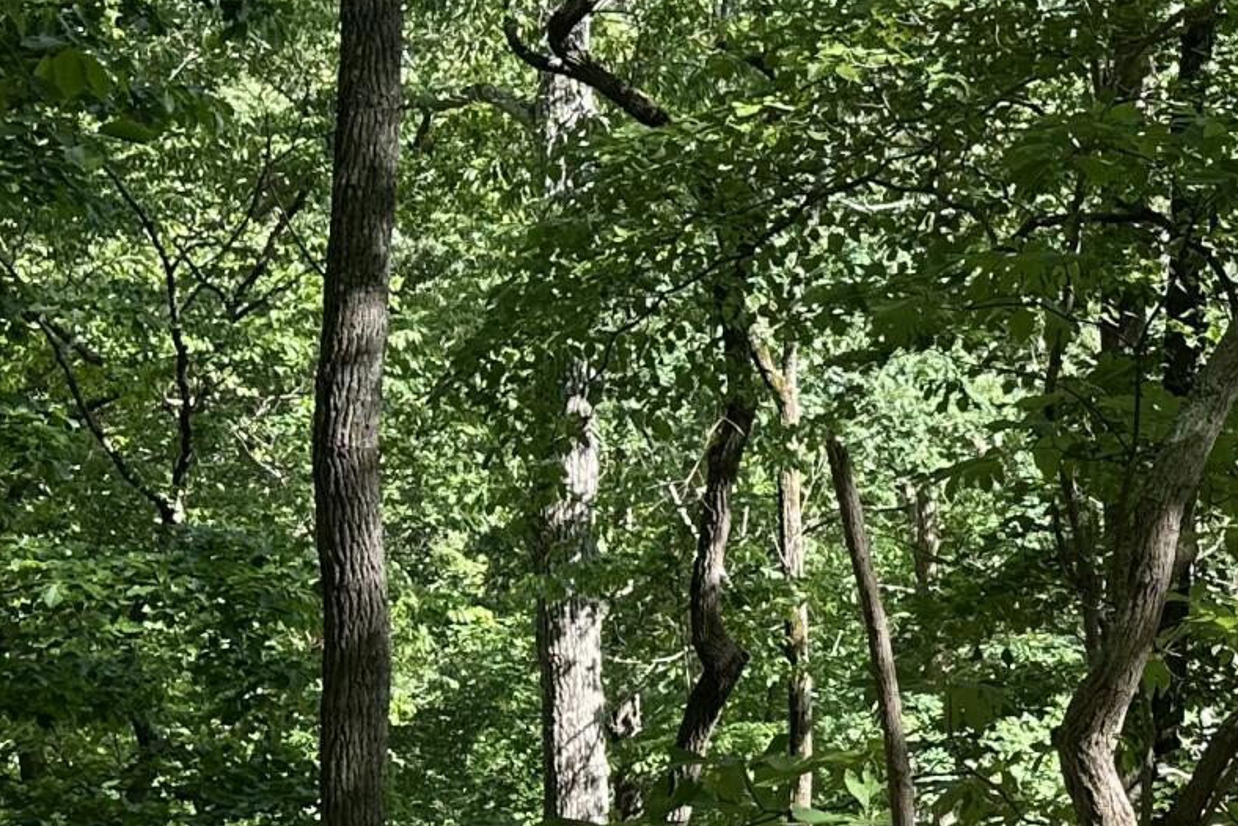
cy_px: 620
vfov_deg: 14.4
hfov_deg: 18.7
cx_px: 1901
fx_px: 3268
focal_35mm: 95
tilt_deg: -11.8
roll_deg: +2.3
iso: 80
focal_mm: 6.86
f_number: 1.78
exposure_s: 1/484
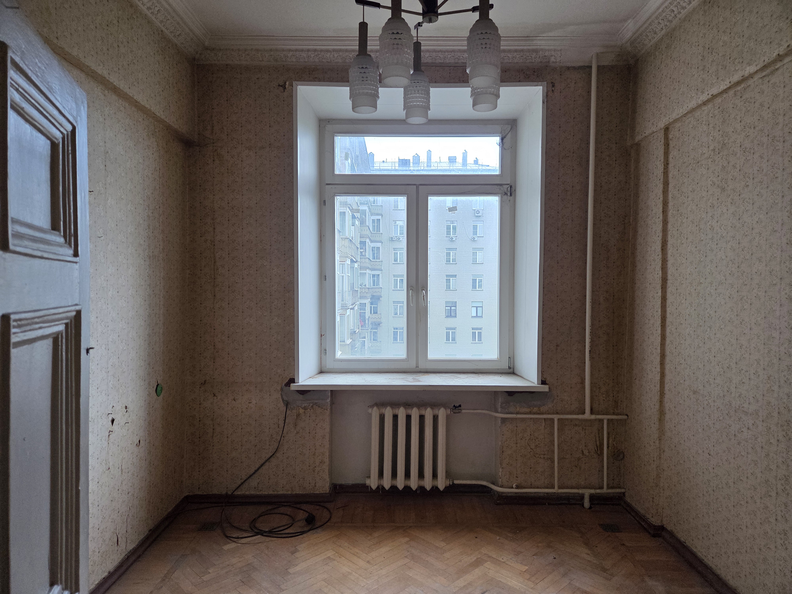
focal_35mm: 23
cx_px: 396
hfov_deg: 73.9
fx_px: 526
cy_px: 297
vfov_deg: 58.9
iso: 125
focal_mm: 5.4
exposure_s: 1/100
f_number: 1.8
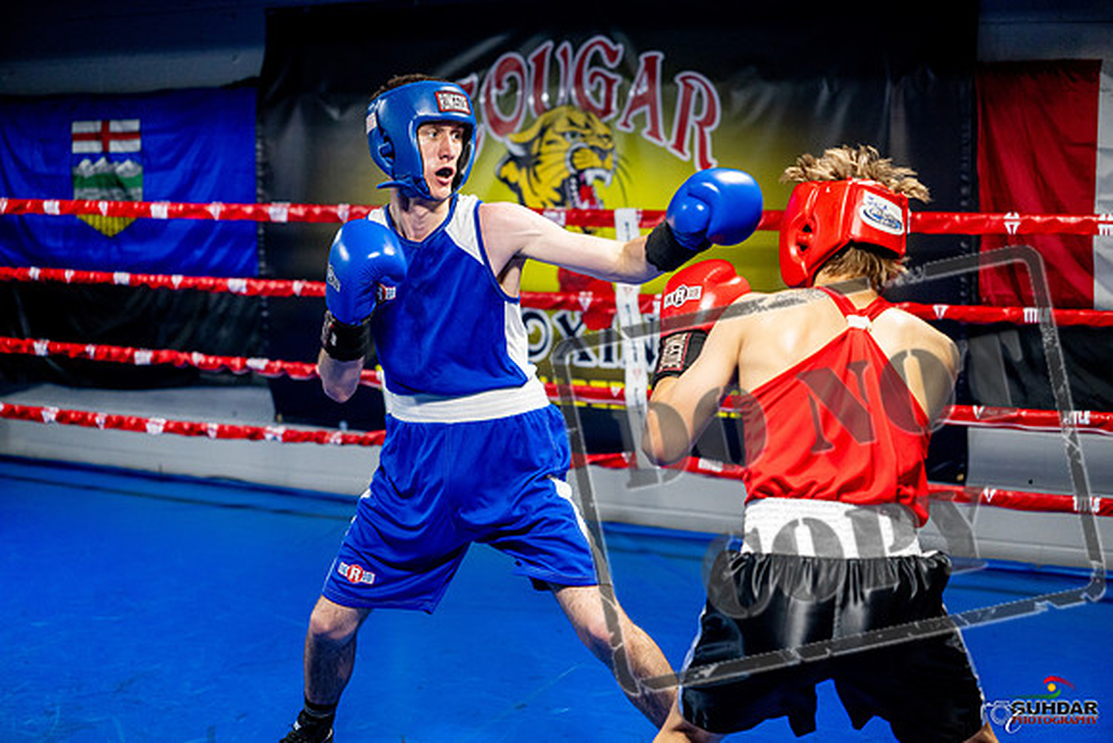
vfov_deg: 27.0
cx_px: 556
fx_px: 1546
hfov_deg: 39.6
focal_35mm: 50
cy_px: 372
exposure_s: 1/1000
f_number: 2
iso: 4000
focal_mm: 50
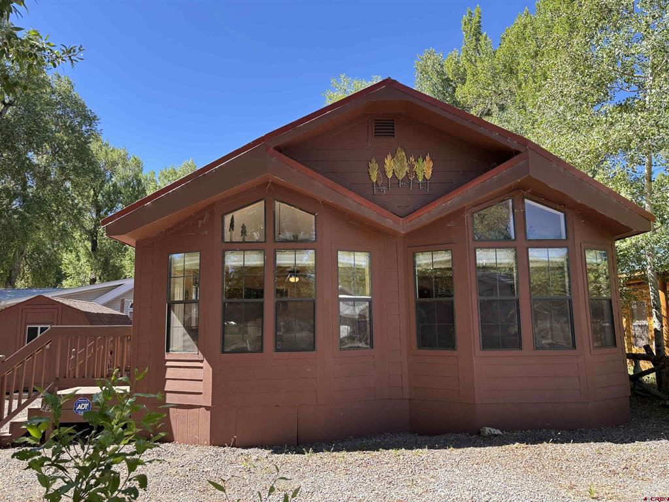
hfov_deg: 67.3
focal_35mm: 26
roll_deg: +0.3
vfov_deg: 53.1
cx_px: 334
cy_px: 251
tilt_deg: +7.3
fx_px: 502
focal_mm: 5.96
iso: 50
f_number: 1.6
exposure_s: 1/601
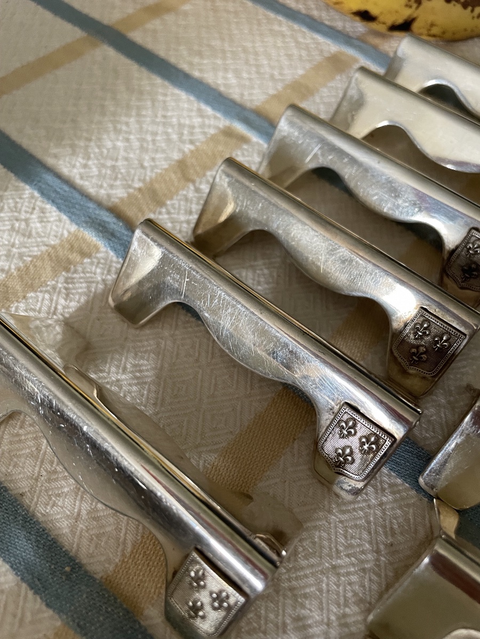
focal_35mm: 26
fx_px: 481
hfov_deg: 53.1
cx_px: 240
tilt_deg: -55.7
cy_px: 320
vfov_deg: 67.3
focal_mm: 4.2
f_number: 1.6
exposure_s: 1/60
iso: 250
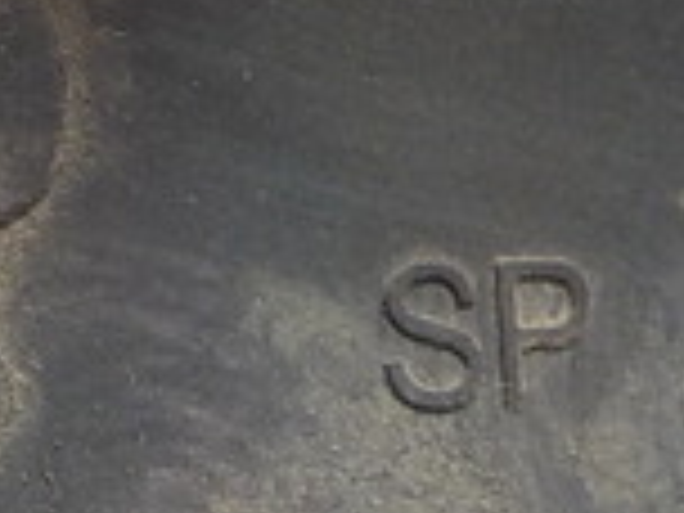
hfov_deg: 13.2
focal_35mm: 126
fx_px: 2490
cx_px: -738
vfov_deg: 11.7
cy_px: 441
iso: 160
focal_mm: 4.1
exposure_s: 1/30
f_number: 3.3
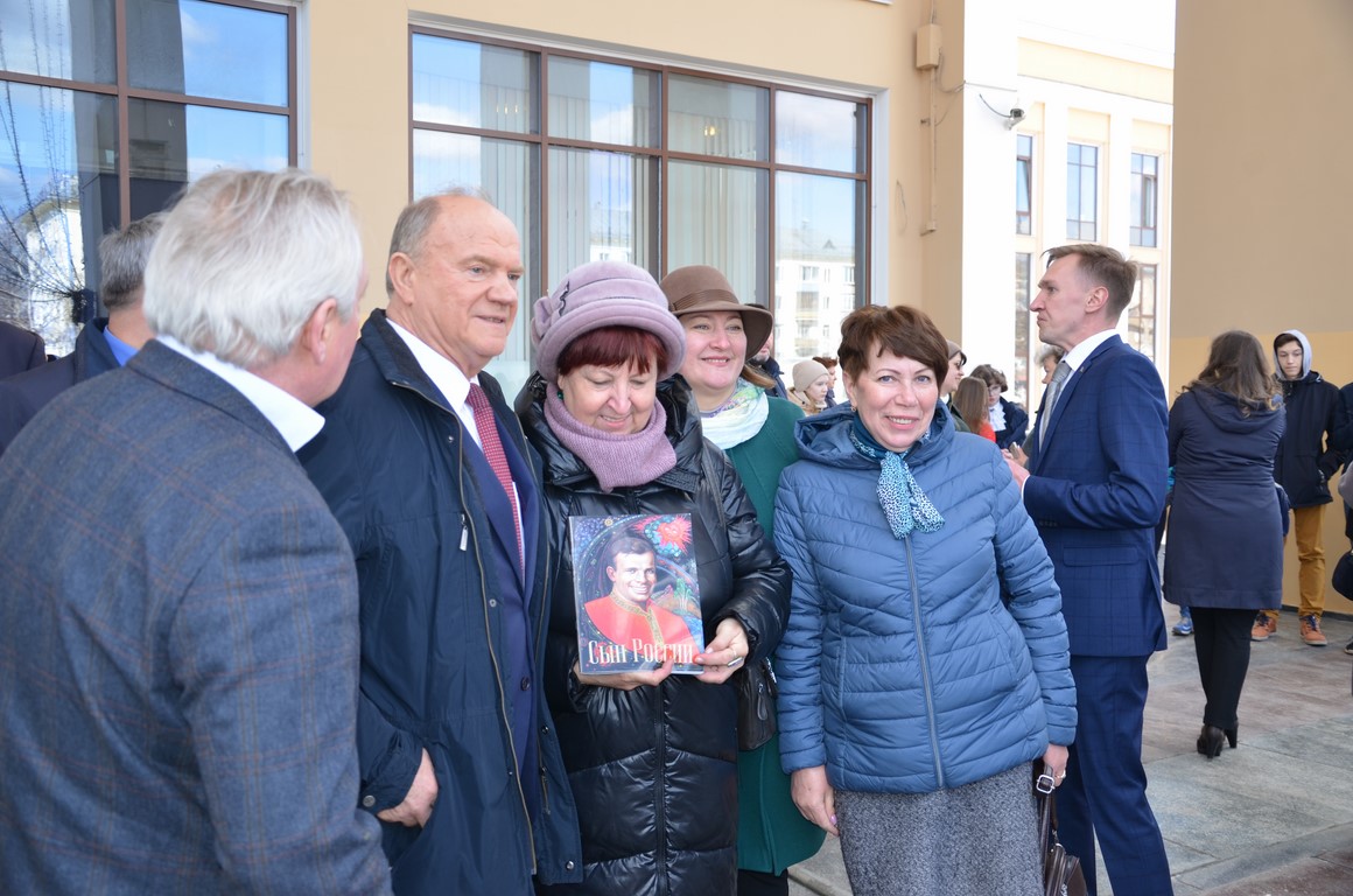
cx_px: 676
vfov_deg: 39.8
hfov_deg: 57.3
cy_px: 448
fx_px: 1238
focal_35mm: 33
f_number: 3.8
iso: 200
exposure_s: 1/125
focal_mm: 22
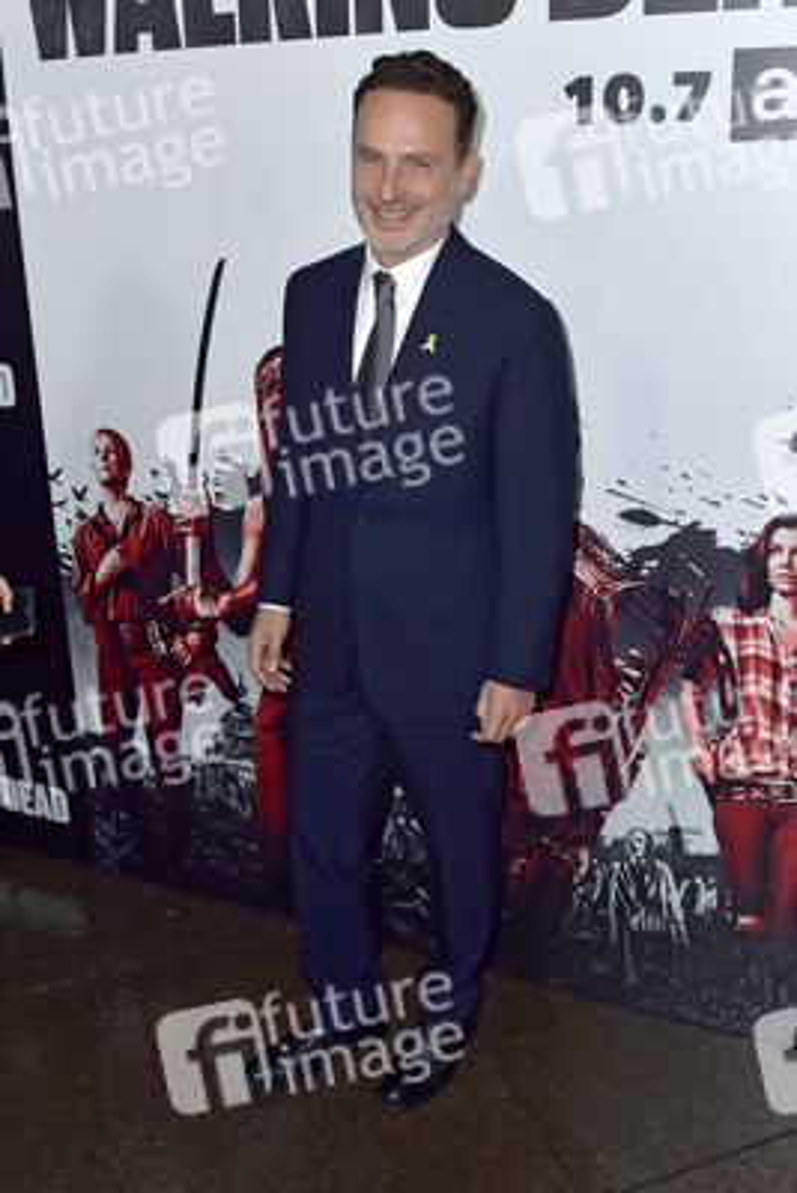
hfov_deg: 53.2
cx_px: 398
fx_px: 796
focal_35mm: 24
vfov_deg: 73.7
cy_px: 596
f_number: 5.6
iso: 400
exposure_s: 1/200
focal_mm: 24
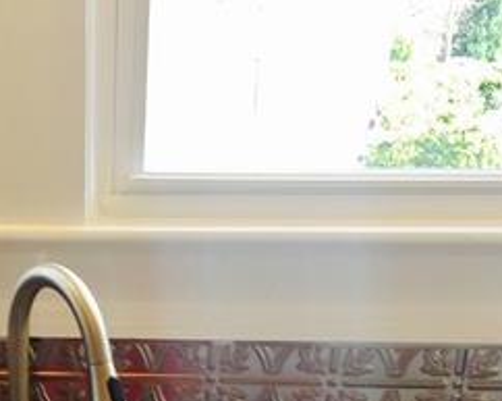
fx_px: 1113
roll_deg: +0.4
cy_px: 482
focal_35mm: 75
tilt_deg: -19.6
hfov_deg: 24.4
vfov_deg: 19.2
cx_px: 17
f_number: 2.2
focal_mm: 4.15
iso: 40
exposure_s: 1/60
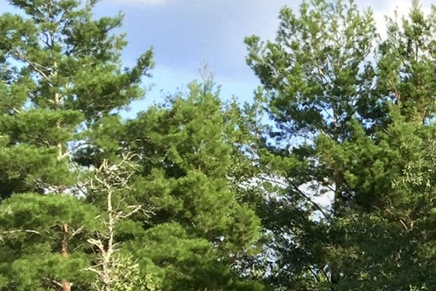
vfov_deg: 10.3
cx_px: 854
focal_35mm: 129
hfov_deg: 13.7
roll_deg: -1.6
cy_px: 430
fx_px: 1563
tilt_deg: +3.2
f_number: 2.2
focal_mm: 4.15
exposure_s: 1/860
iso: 32
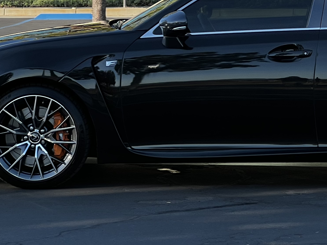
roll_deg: +0.3
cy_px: -13
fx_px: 1964
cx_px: 288
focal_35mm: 208
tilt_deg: +1.4
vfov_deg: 7.1
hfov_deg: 9.5
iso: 32
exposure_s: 1/259
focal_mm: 9
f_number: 2.8
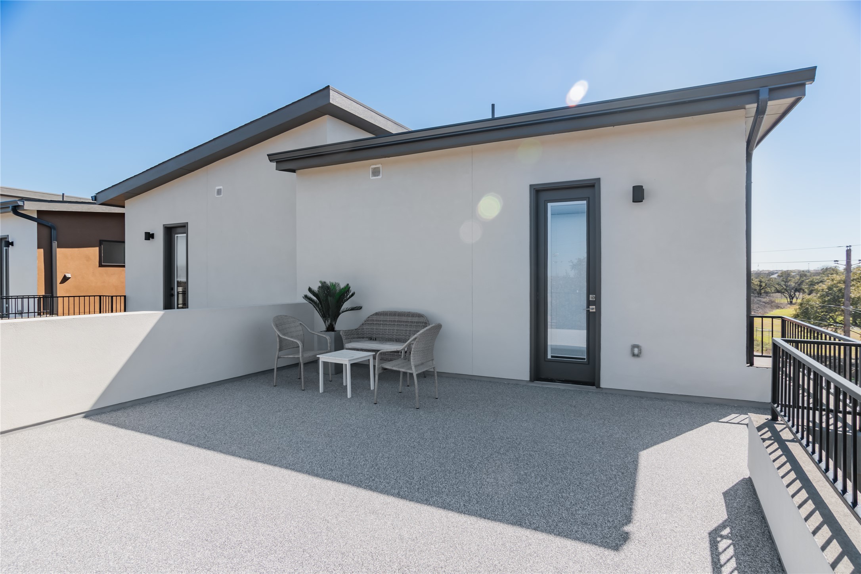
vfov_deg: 67.4
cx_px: 430
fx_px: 430
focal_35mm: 18
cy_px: 287
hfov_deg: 90.0
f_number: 8
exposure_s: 1/250
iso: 100
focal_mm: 12
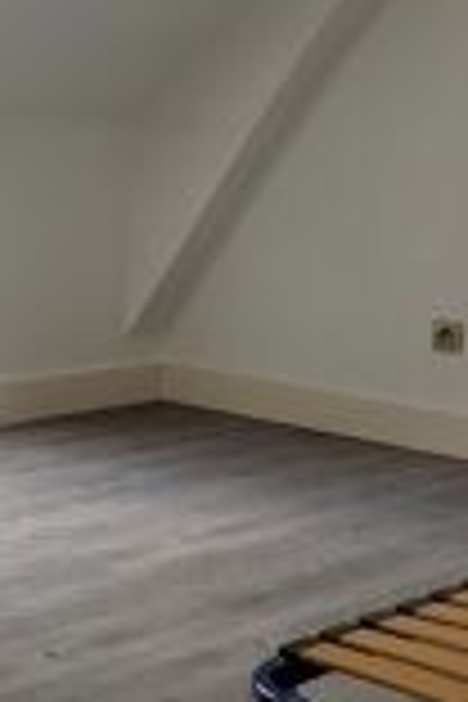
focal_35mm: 74
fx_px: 1443
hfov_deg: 18.4
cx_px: 180
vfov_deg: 27.3
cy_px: 394
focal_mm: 4.3
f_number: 2.4
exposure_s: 1/50
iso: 80
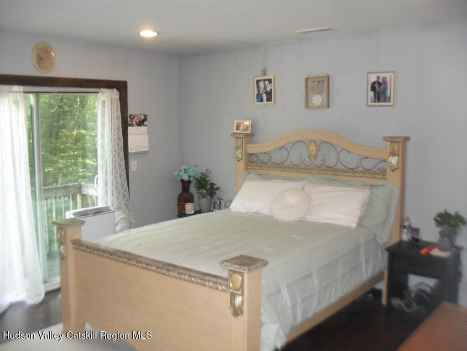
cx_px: 234
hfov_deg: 52.6
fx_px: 472
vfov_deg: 40.7
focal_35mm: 35
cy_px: 176
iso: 240
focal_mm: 6.3
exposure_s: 1/45
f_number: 3.2
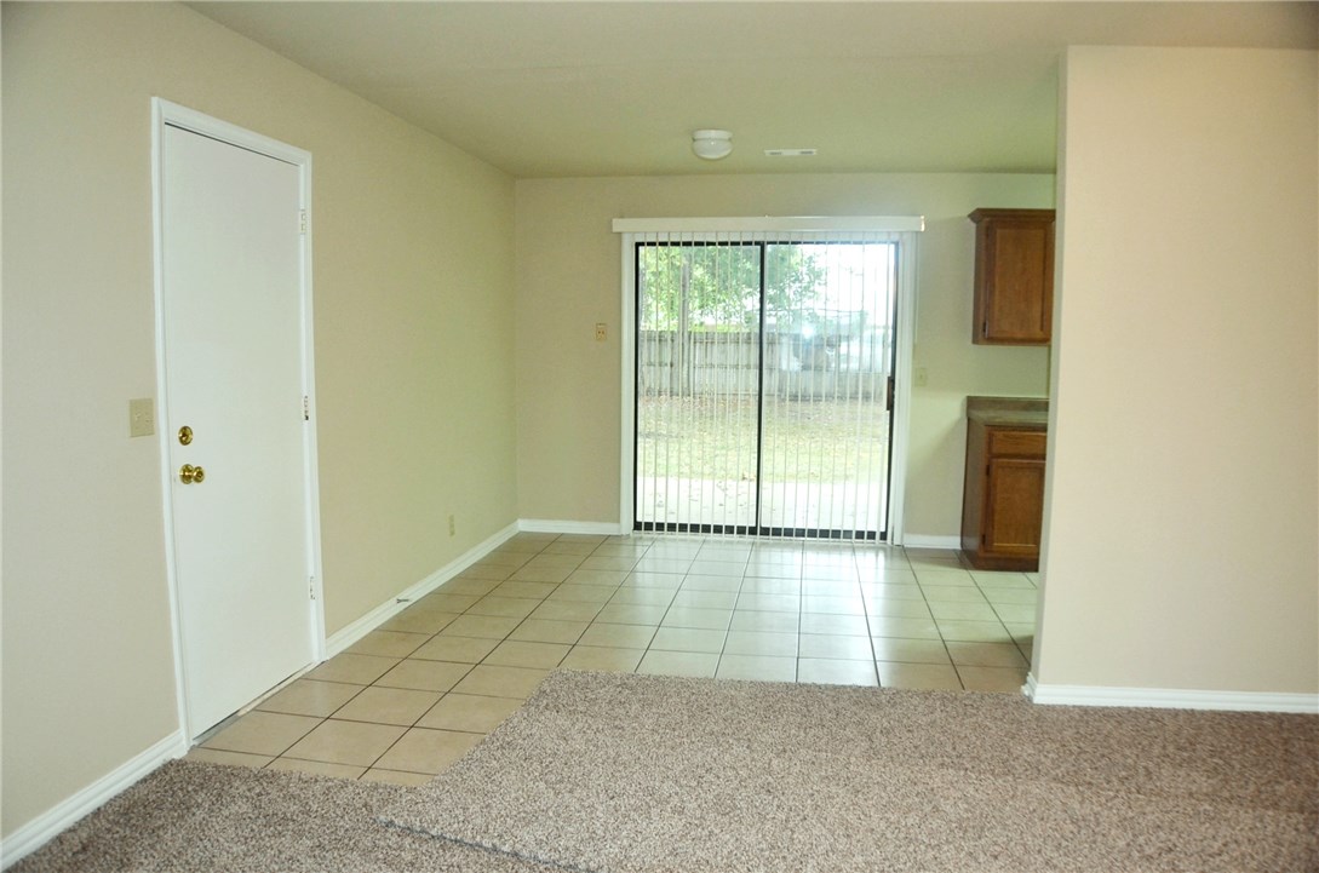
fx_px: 1097
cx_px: 660
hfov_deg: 62.0
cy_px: 436
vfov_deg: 43.4
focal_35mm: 30
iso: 640
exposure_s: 1/60
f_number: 3.5
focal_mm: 20
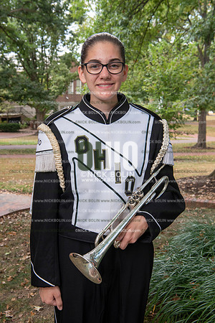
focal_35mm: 48
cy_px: 162
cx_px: 108
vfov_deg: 41.1
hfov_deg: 28.1
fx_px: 430
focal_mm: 48
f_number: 8
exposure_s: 1/100
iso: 500
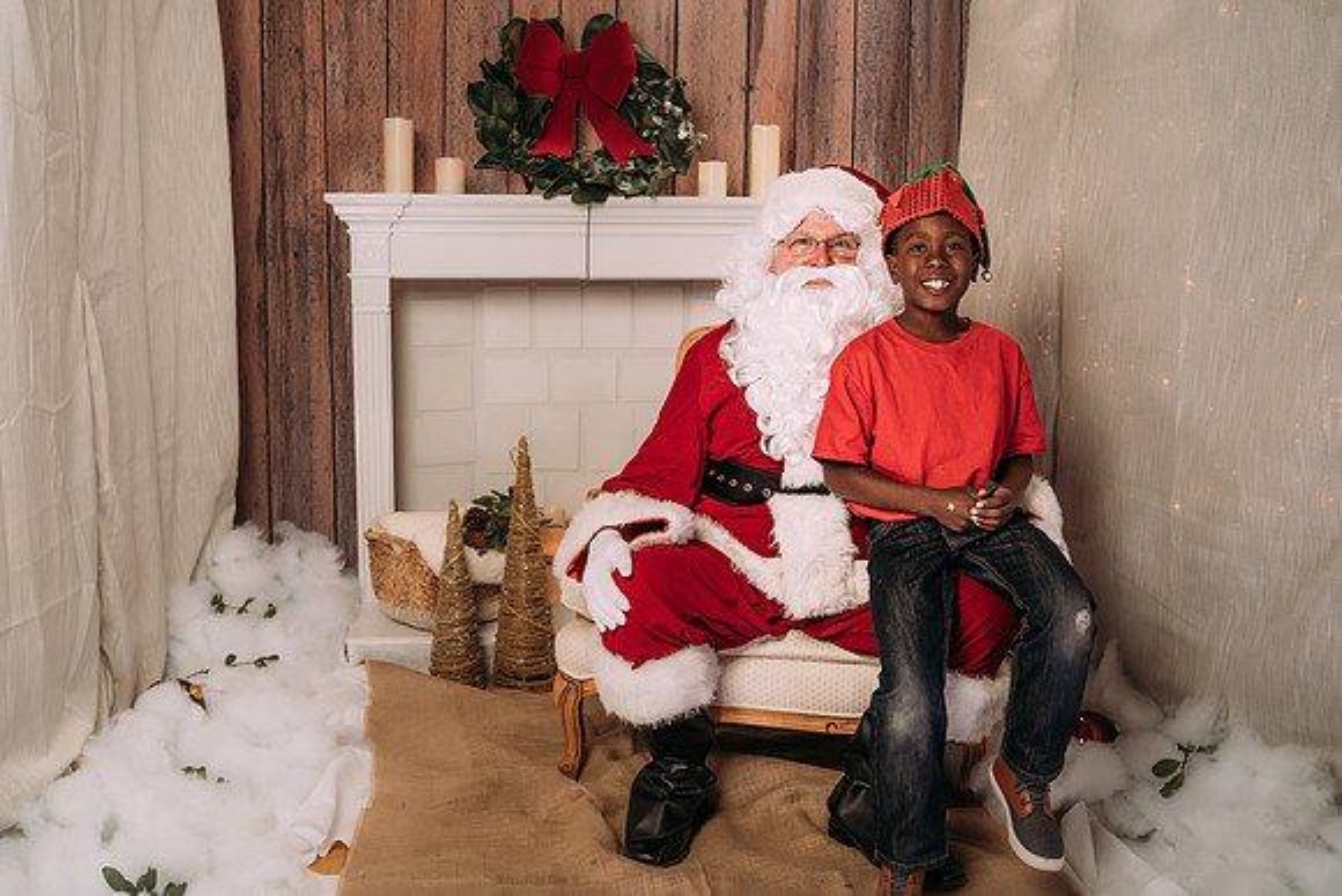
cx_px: 641
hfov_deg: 50.7
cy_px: 435
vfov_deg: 35.1
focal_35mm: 38
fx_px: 1416
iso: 100
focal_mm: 35
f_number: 5.6
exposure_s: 1/100
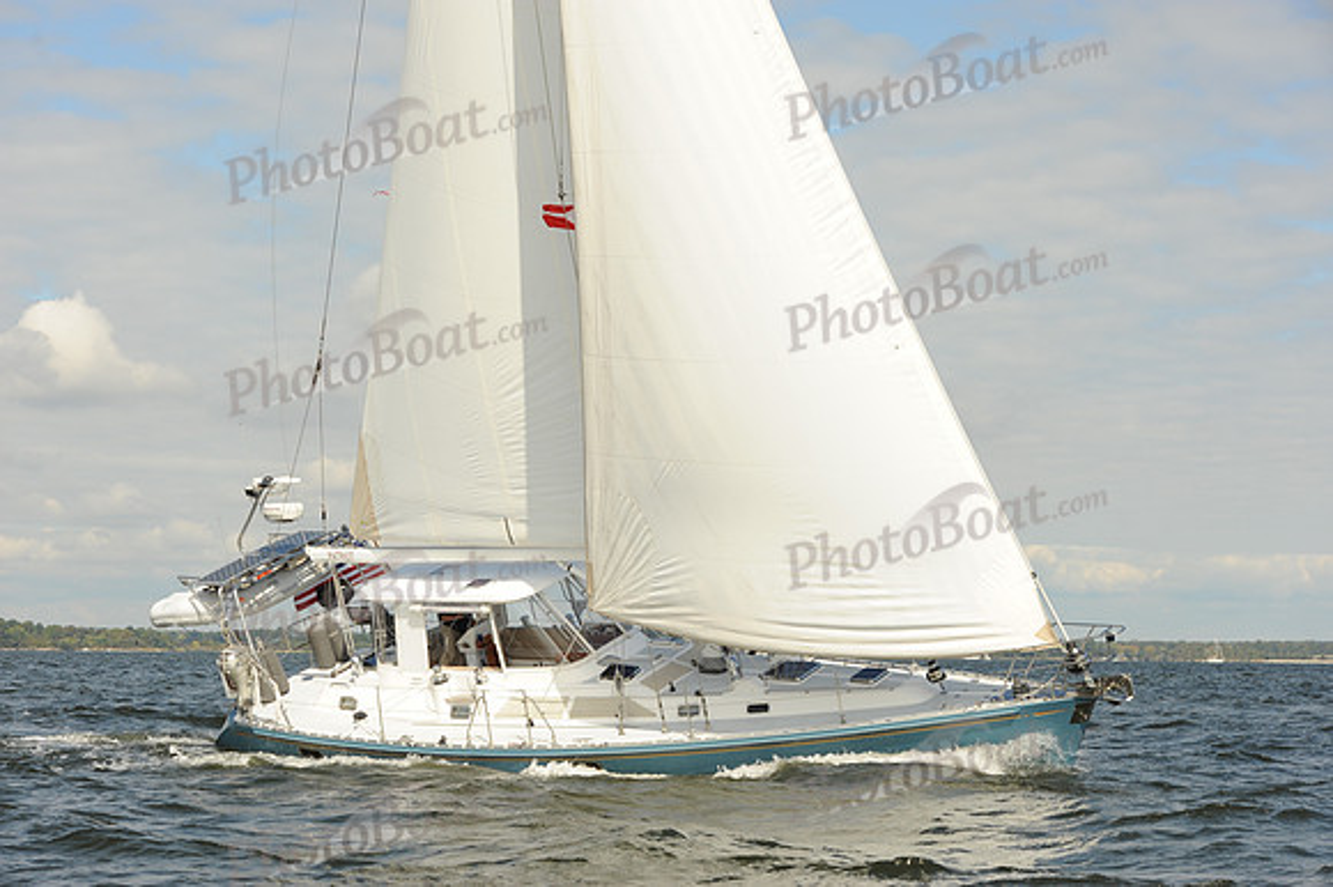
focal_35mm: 82
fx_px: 3034
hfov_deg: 24.8
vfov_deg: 16.6
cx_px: 666
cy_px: 444
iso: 250
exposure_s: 1/800
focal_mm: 82
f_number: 9
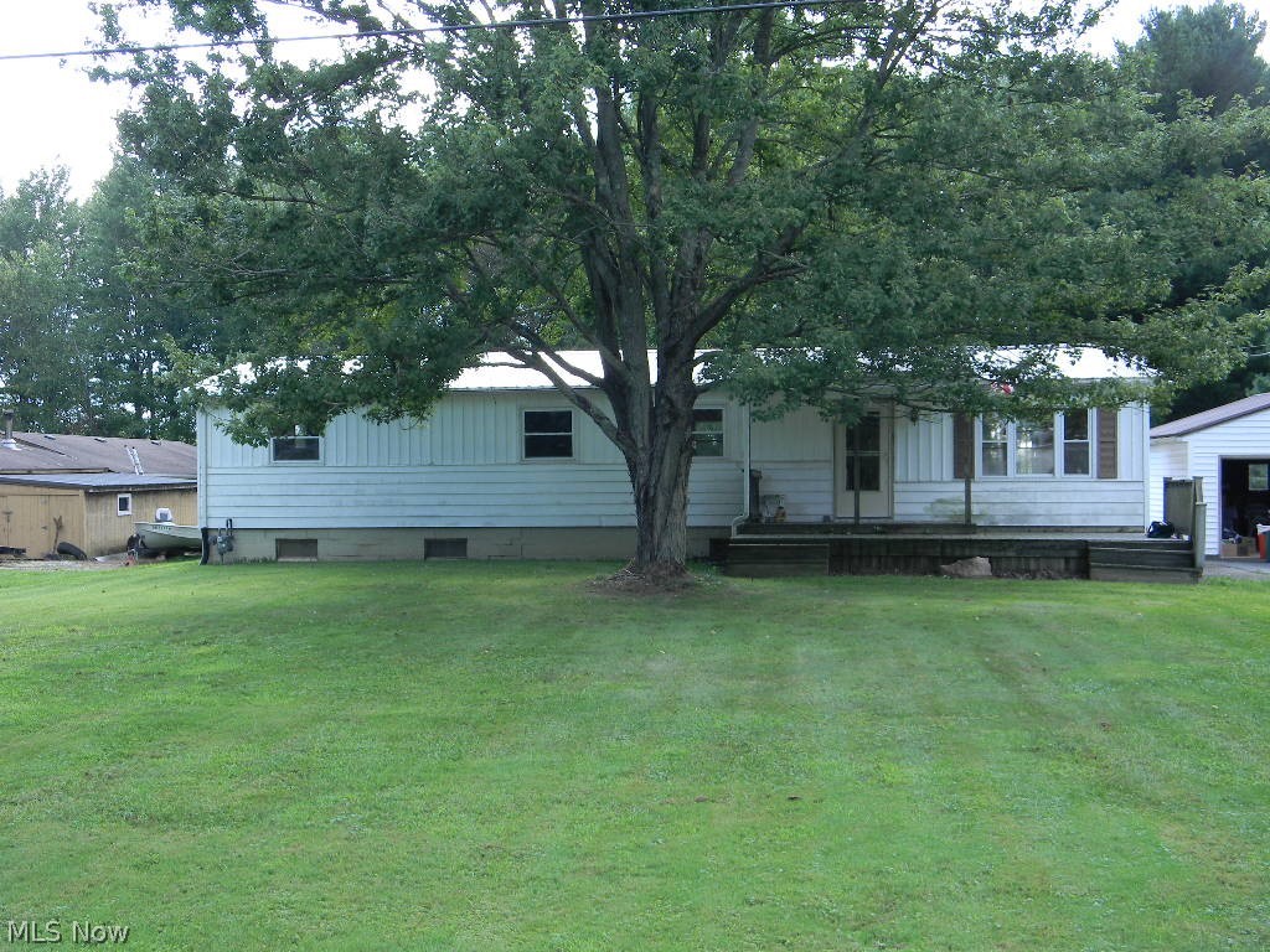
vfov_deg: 35.1
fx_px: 1504
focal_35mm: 41
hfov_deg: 45.8
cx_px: 635
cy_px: 476
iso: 80
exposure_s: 1/137
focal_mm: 7.3
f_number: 3.8
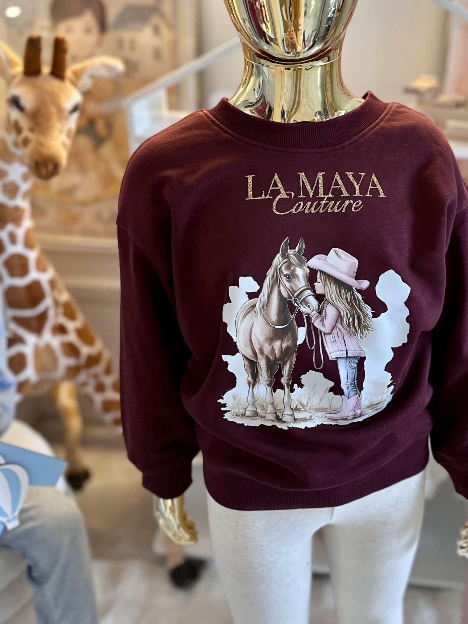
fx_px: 595
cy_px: 228
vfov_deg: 54.6
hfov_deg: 42.6
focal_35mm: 33
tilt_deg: -23.0
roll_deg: -1.4
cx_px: 293
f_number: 1.78
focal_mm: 6.86
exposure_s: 1/33
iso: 640
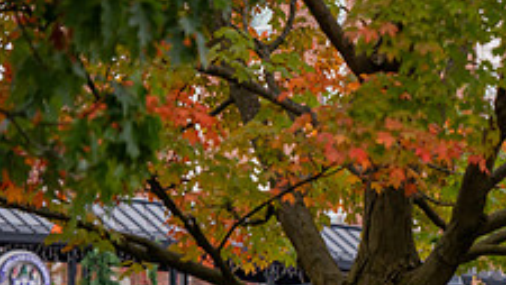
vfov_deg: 3.3
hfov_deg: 5.9
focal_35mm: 364
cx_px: 609
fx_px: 4888
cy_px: 286
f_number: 3.2
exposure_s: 1/640
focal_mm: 135
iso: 320
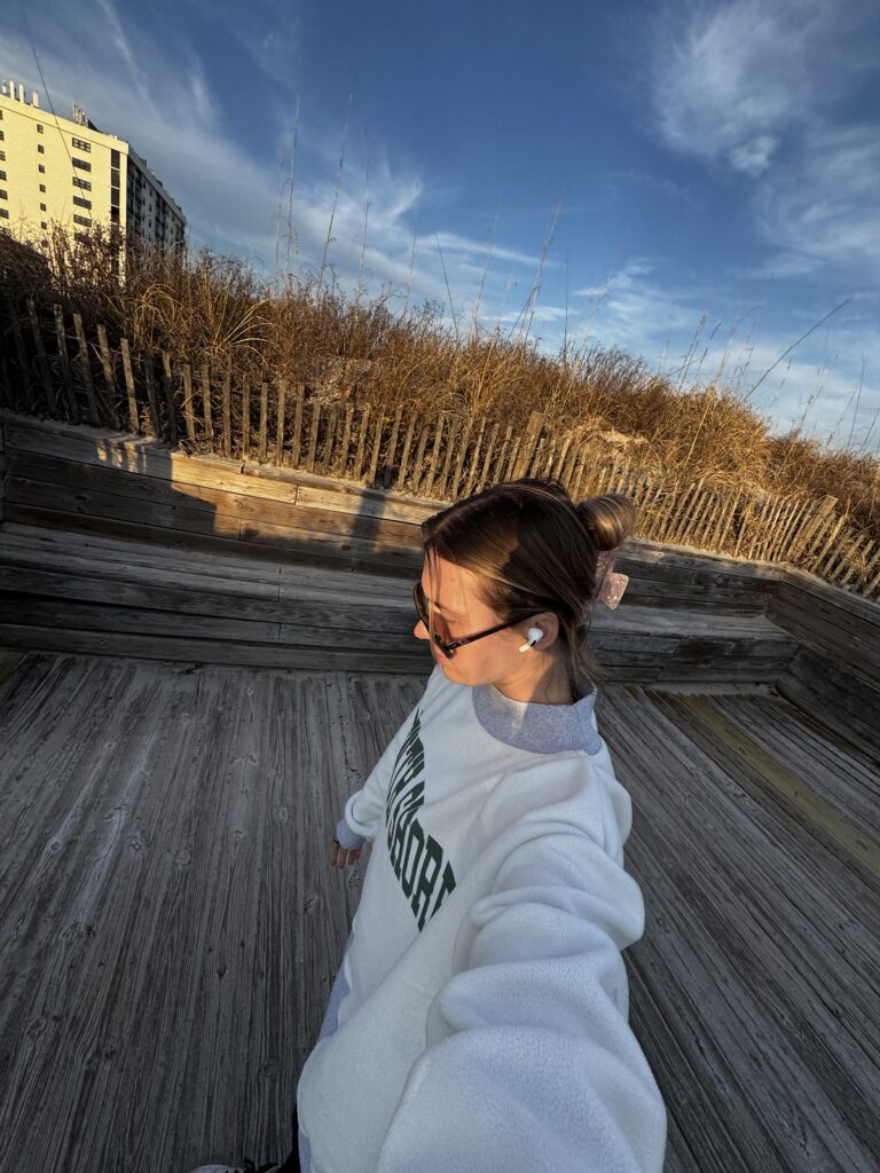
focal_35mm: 14
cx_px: 440
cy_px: 586
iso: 40
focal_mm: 2.22
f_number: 2.2
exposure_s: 1/537
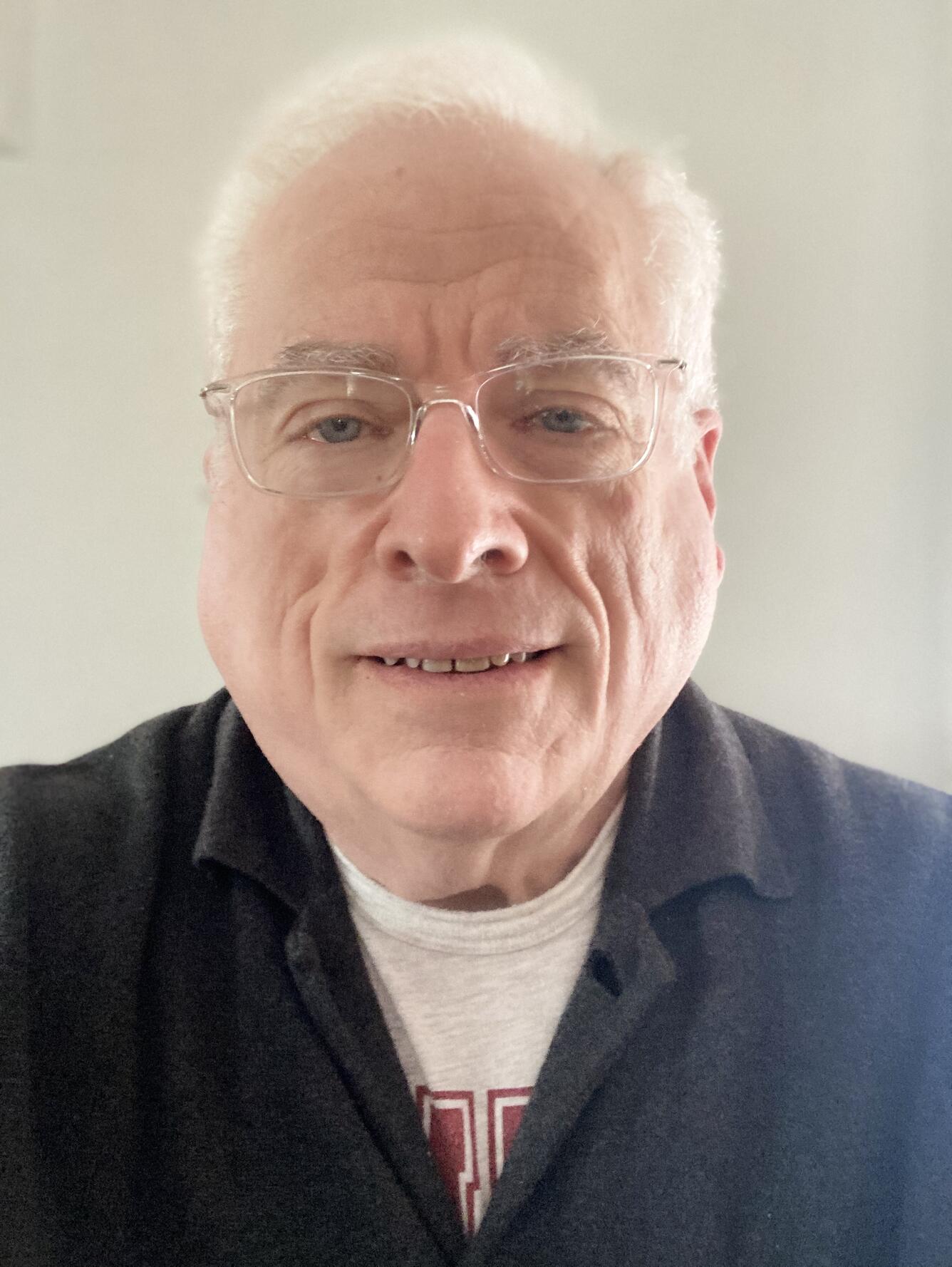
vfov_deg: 56.8
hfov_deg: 44.2
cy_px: 634
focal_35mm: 32
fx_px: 1172
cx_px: 476
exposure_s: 1/30
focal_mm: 2.87
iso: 320
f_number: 2.2
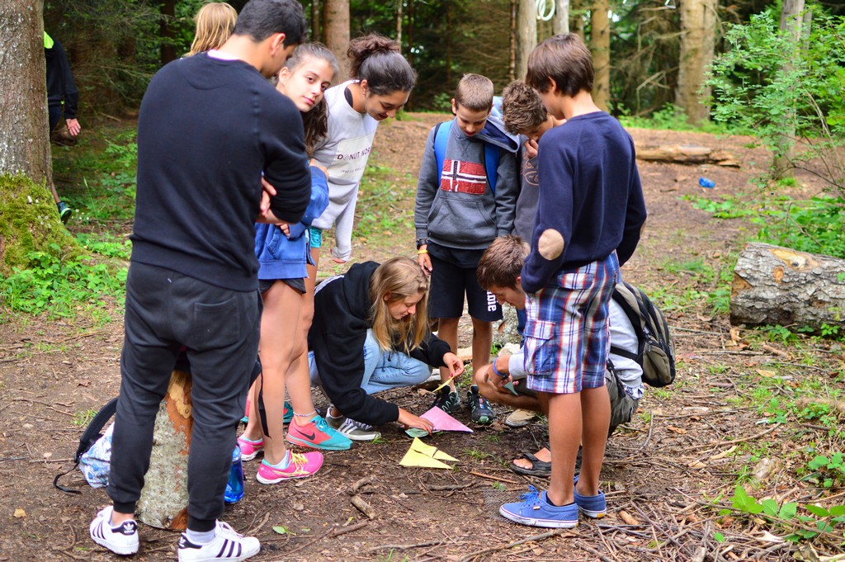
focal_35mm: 52
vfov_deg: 25.7
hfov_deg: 37.9
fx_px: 1231
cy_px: 281
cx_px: 422
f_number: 1.8
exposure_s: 1/500
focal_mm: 35
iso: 400
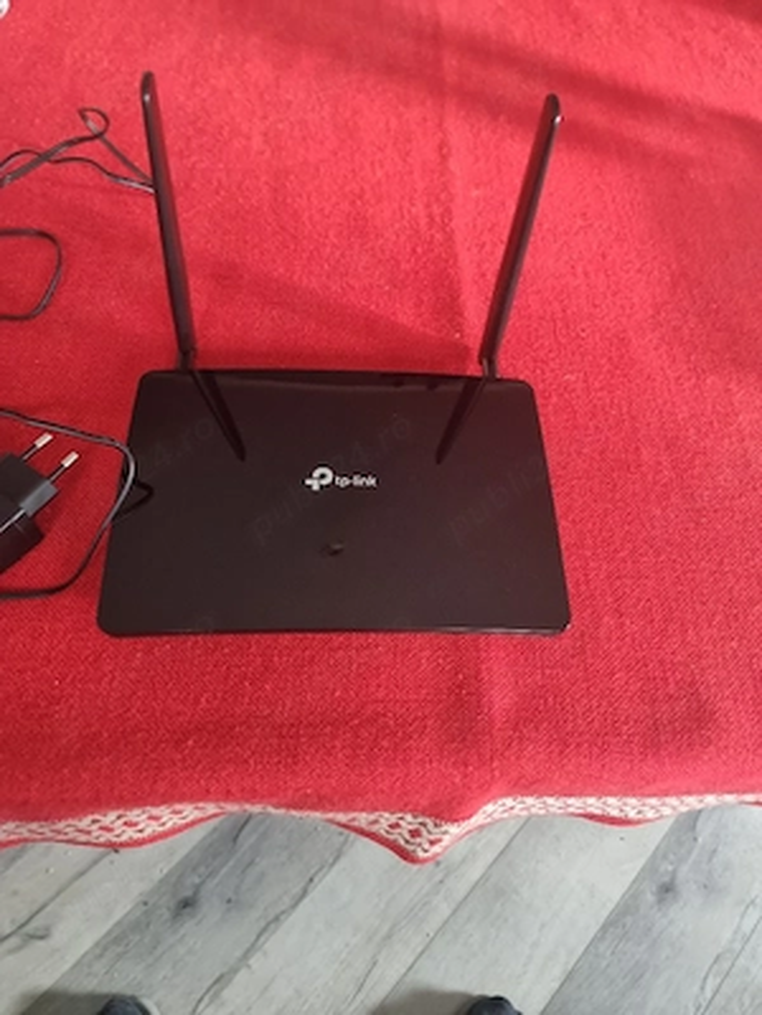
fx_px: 704
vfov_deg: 71.6
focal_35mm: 24
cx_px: 381
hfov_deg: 56.8
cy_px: 508
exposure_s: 1/50
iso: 640
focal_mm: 6.7
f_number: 1.8
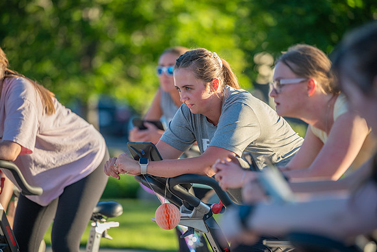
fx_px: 2227
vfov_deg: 6.5
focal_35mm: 213
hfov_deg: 9.7
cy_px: 120
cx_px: 199
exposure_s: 1/1000
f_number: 3.2
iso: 250
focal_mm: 200
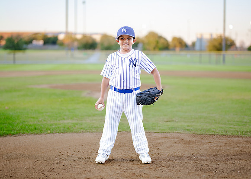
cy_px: 79
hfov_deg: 28.8
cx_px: 121
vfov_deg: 20.8
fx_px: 488
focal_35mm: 68
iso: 250
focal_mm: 50
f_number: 1.2
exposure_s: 1/1000
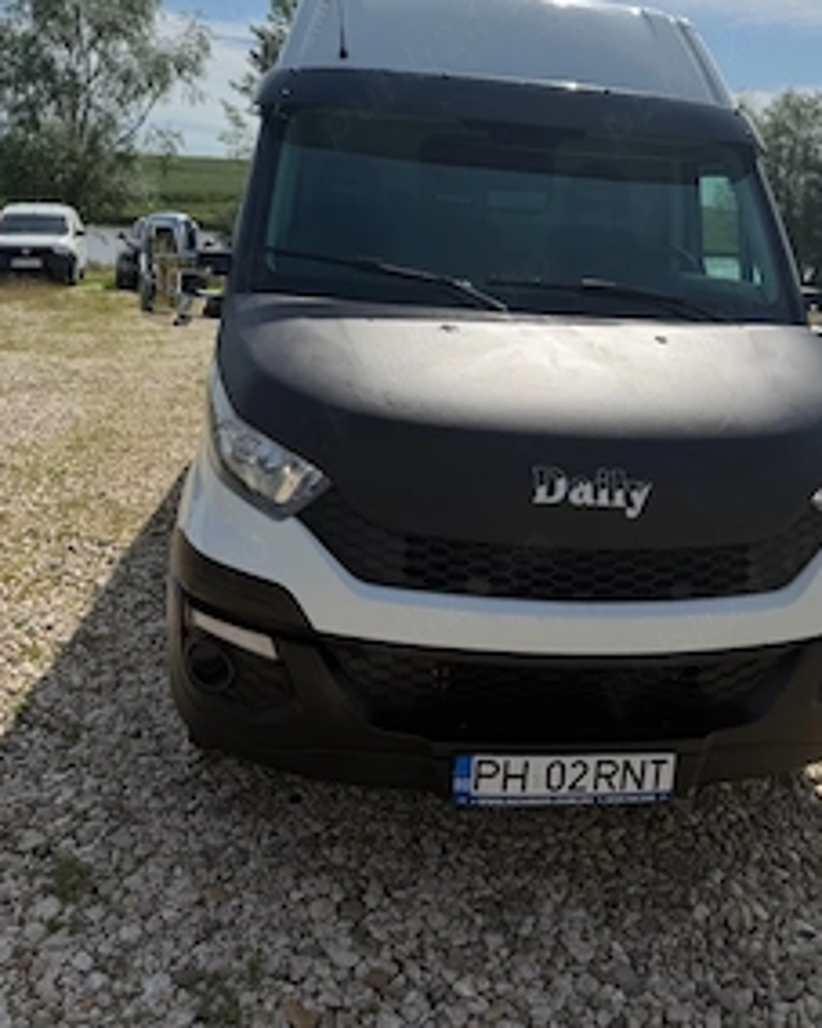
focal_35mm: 33
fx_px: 1004
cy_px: 380
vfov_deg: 53.6
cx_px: 507
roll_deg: -5.2
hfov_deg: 44.2
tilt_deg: -9.4
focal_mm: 6.76
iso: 80
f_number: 1.78
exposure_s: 1/10309
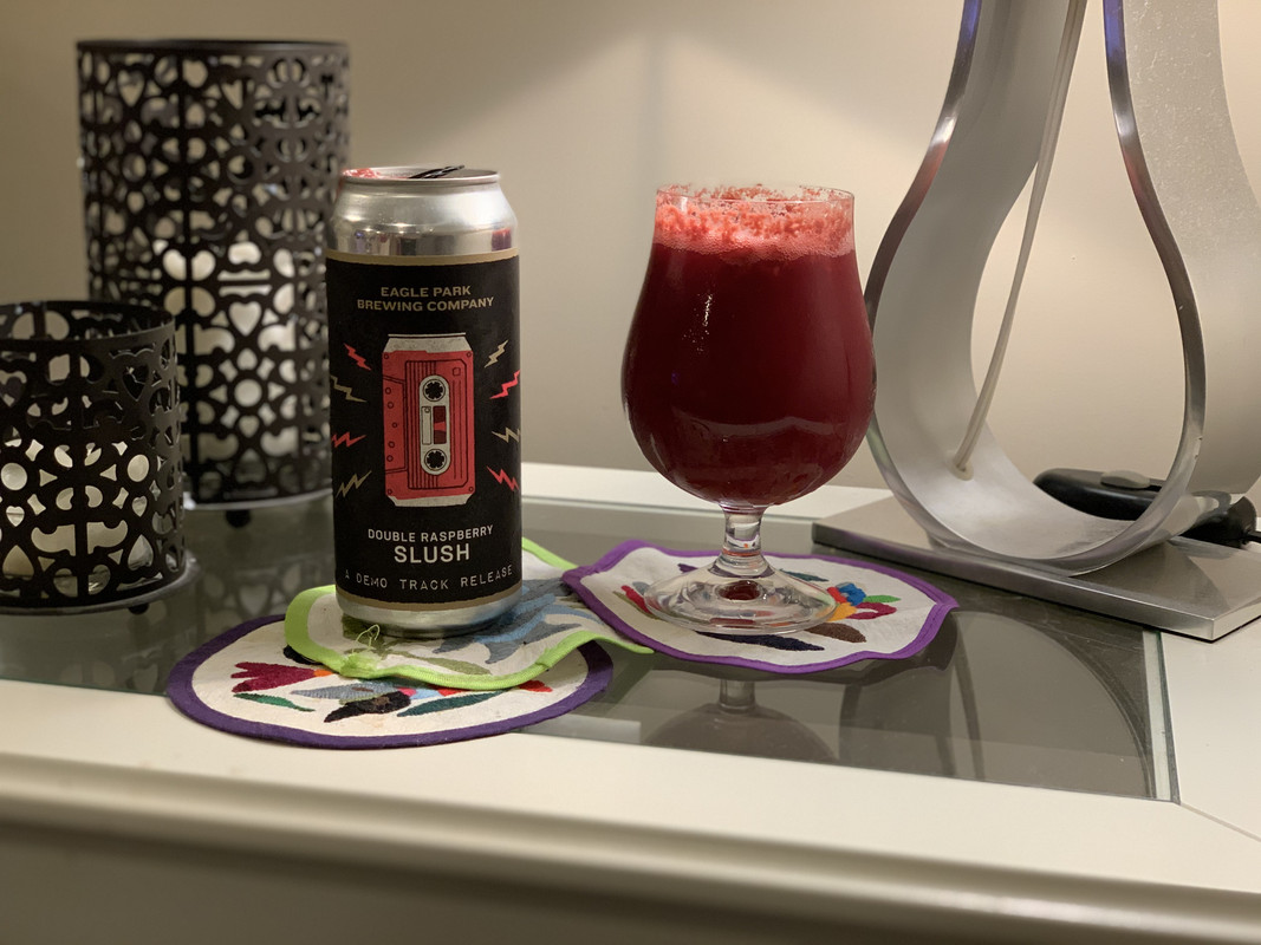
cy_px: 472
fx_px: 1894
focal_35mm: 52
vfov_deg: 28.0
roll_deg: -1.2
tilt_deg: -12.9
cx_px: 630
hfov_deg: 36.8
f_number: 2.4
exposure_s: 1/60
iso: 125
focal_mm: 6
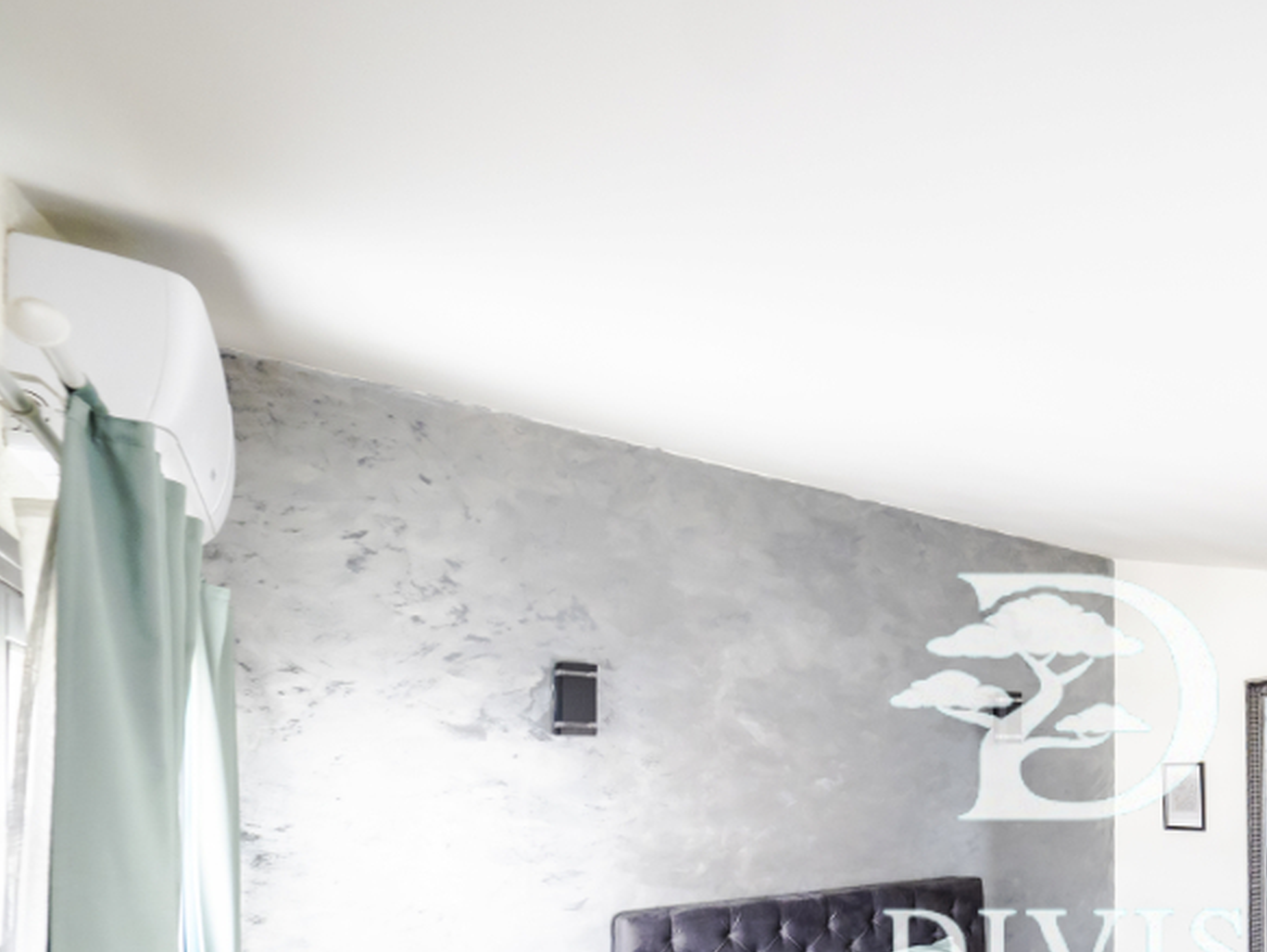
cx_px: 1039
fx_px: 879
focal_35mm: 24
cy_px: 776
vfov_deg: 52.8
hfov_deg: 64.3
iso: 400
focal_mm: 7
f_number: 4
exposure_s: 1/15
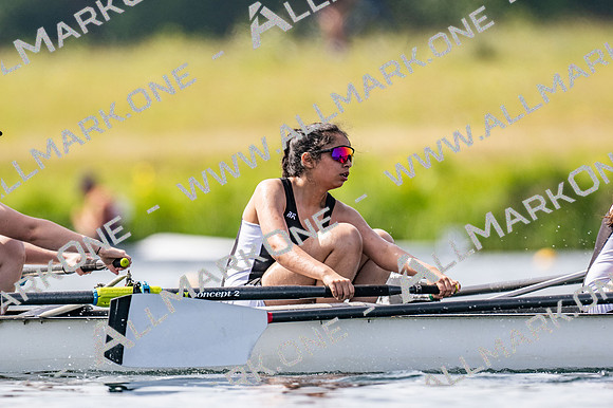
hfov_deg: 2.3
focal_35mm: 900
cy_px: 204
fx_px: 15316
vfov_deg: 1.5
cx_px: 306
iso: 320
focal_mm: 600
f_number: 5
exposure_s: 1/2500
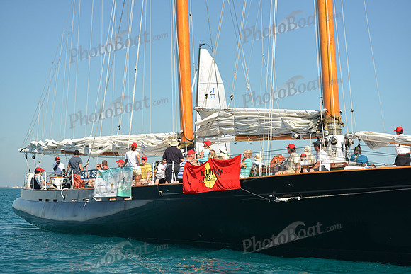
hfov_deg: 25.4
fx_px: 914
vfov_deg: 17.1
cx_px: 206
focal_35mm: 80
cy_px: 137
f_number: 4.5
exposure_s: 1/1600
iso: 400
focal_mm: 80
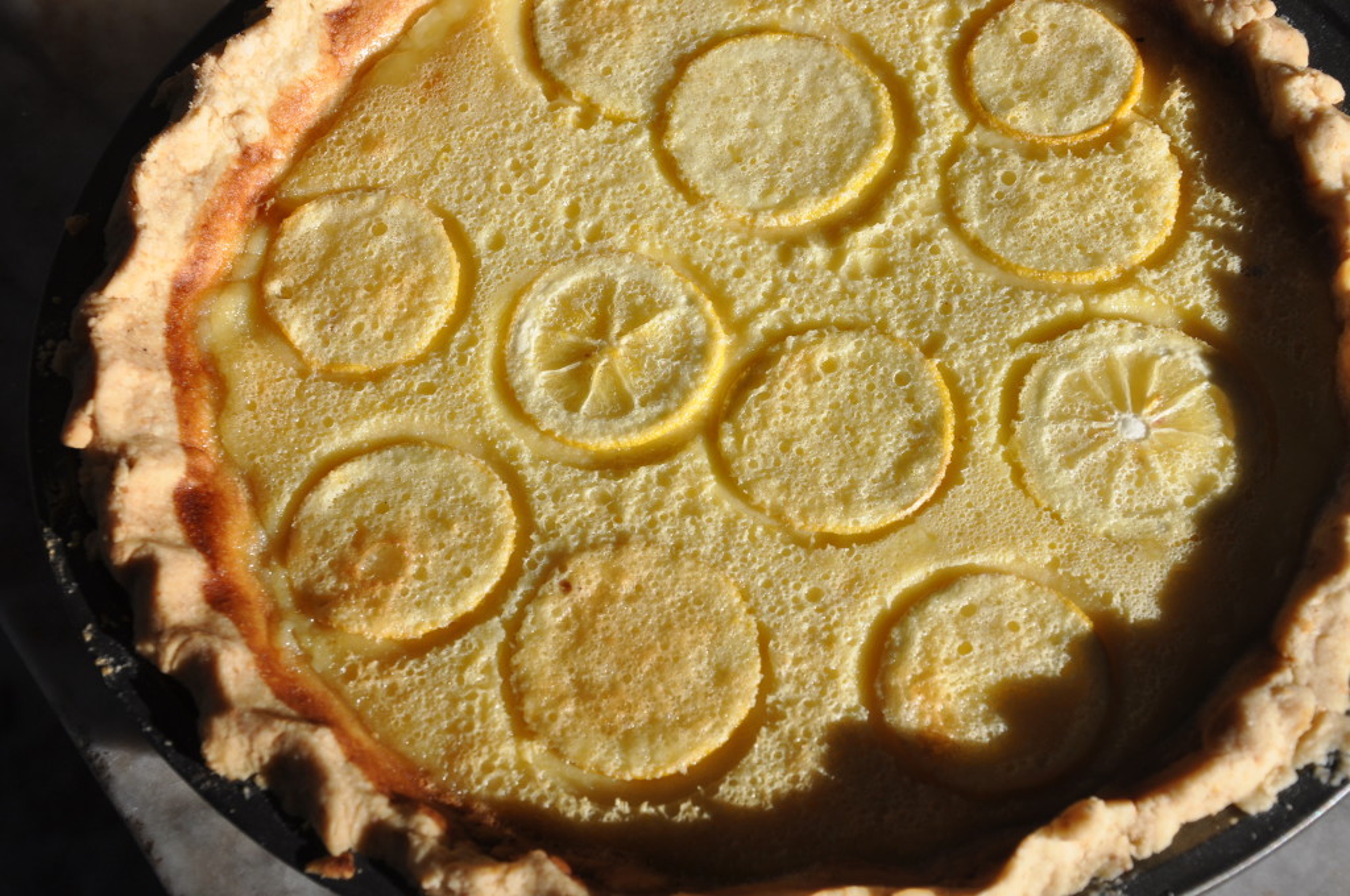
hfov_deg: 28.1
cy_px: 448
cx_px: 675
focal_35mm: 72
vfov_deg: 18.9
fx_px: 2697
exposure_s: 1/160
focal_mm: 48
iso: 200
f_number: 8
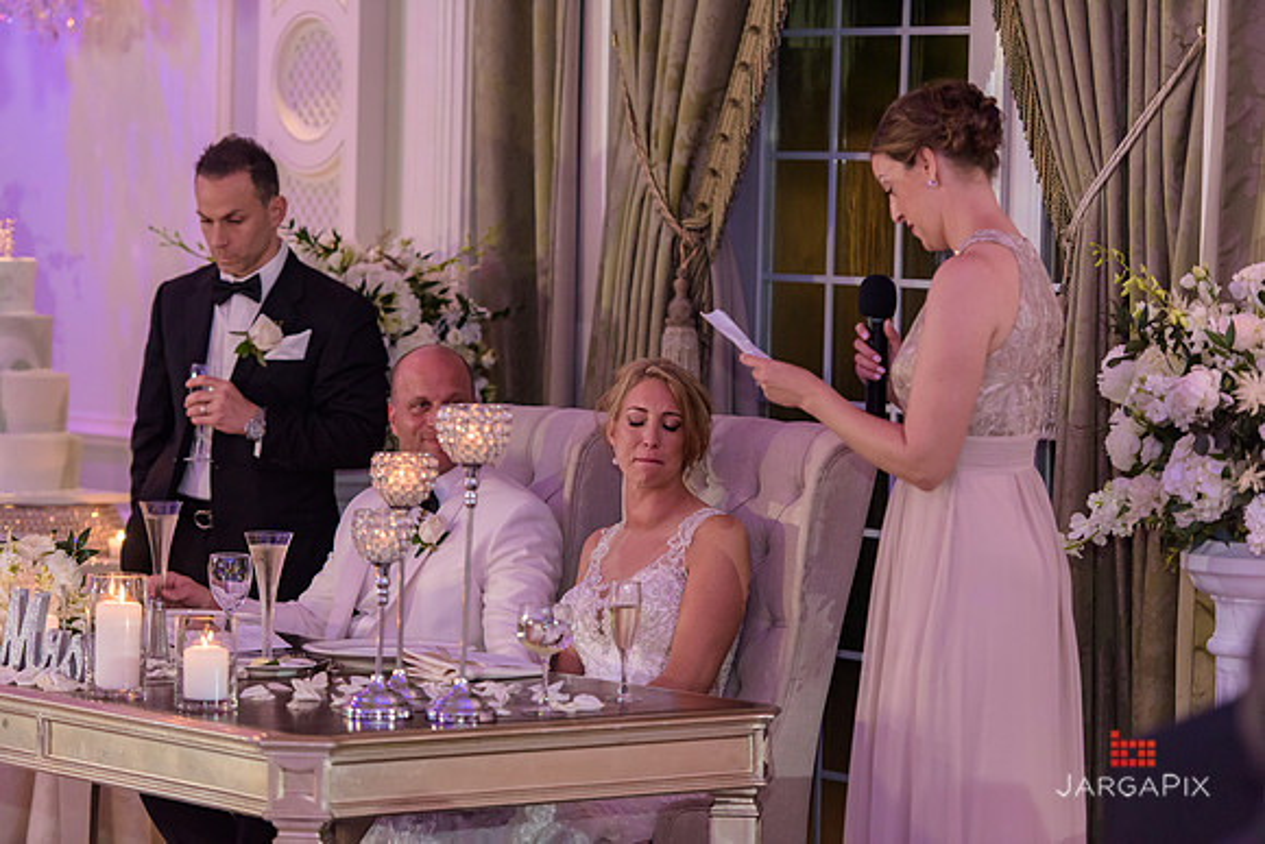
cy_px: 422
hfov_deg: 15.2
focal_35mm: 135
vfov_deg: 10.2
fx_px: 4745
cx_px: 632
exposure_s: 1/125
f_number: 3.2
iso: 1600
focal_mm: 135
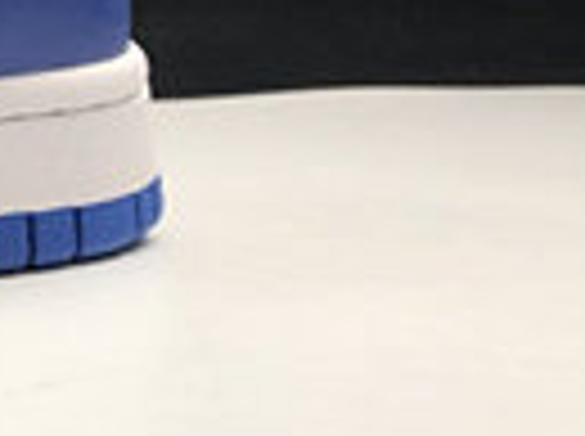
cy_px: -92
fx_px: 2547
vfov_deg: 9.7
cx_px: -868
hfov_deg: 10.9
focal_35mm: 151
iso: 32
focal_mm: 4
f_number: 1.8
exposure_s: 1/100
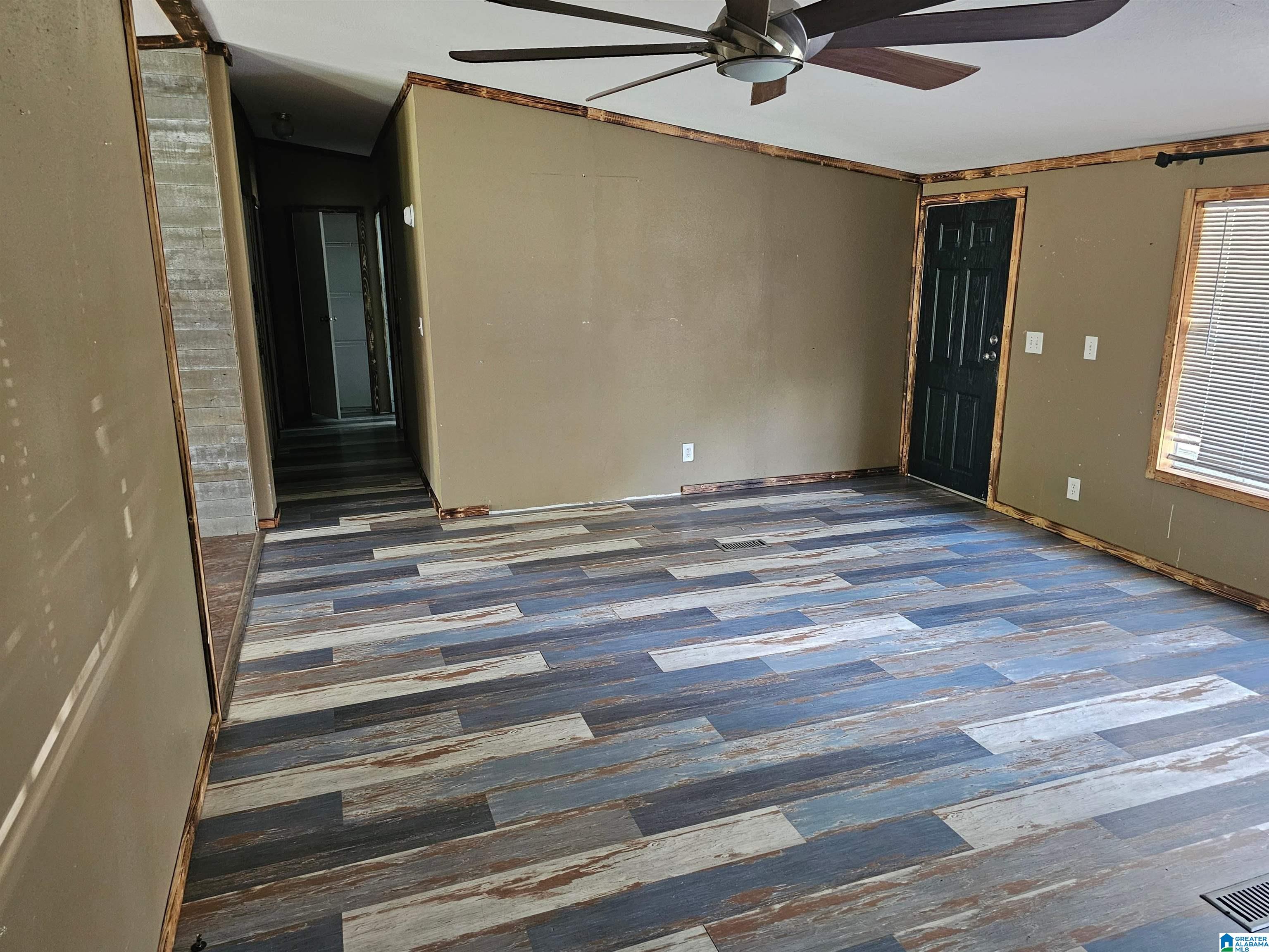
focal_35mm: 23
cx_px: 634
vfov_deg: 58.9
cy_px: 476
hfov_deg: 73.9
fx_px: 843
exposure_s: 1/60
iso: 800
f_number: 1.7
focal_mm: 6.3
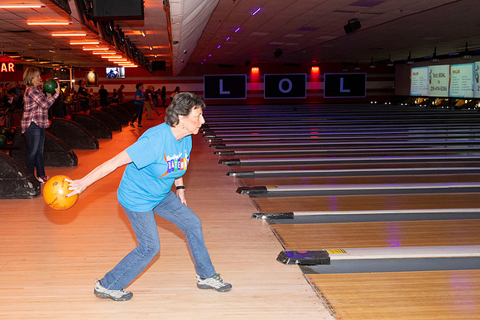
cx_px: 192
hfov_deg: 42.0
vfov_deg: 28.8
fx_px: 622
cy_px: 194
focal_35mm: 47
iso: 2000
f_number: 5.6
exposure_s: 1/100
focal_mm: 37
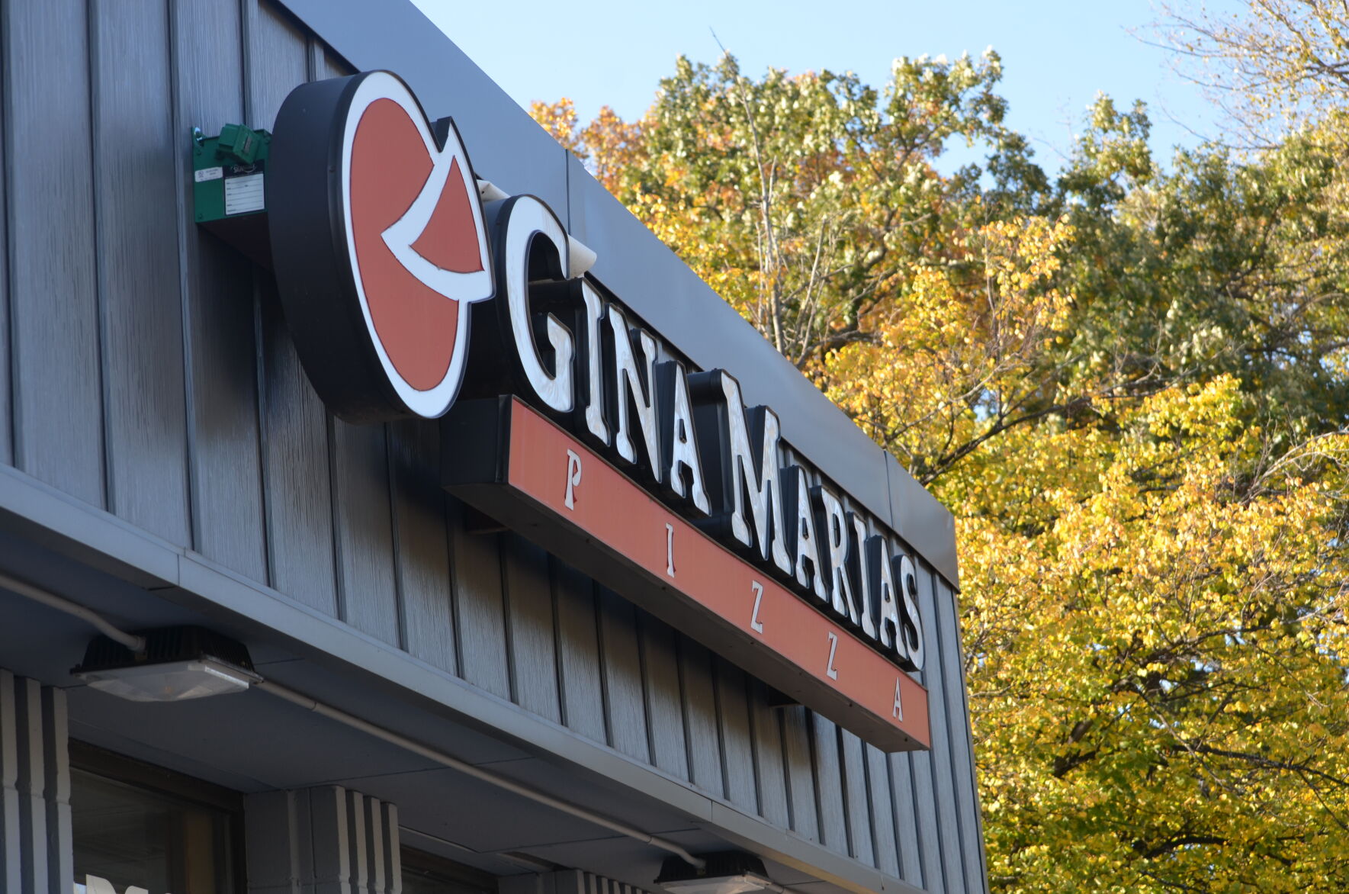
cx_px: 674
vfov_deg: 14.6
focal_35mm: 93
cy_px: 447
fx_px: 3478
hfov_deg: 22.0
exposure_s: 1/200
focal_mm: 62
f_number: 7.1
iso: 200
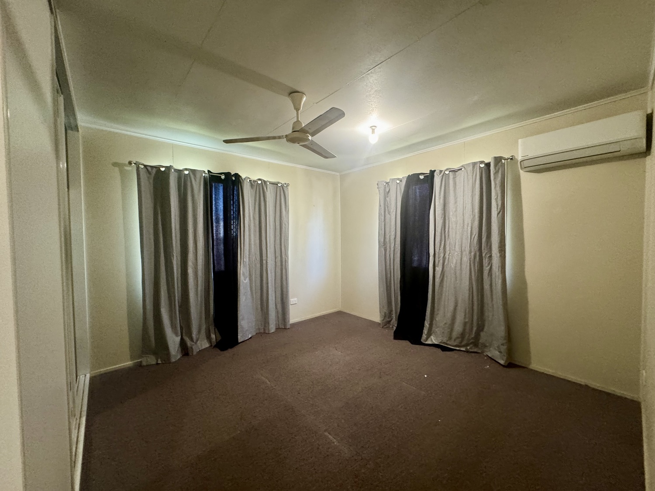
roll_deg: +0.8
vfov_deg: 85.7
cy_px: 246
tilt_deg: -2.5
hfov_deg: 102.1
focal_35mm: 14
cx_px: 328
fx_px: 265
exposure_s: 1/50
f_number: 2.2
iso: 500
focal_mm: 2.22
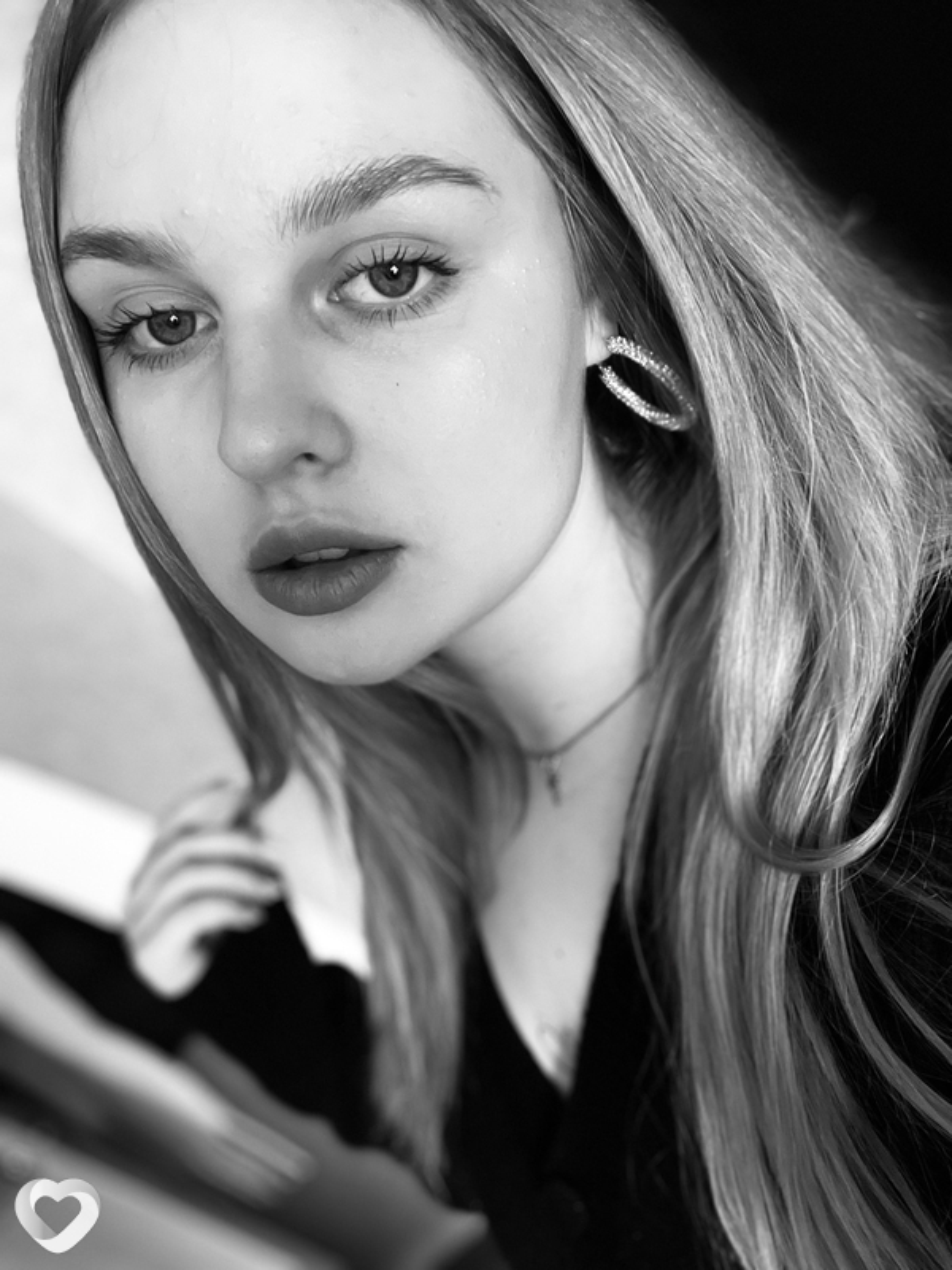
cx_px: 476
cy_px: 635
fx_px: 1100
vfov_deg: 60.0
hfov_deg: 46.8
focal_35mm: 30
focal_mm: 2.71
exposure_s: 1/60
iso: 160
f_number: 2.2
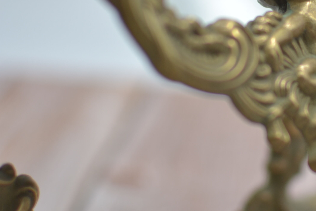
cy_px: 62
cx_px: 306
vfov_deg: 12.0
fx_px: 1001
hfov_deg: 17.6
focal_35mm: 114
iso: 100
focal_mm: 35
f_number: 1.8
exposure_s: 1/500
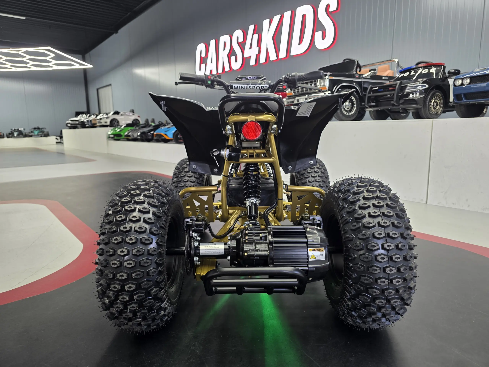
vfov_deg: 58.9
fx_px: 325
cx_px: 244
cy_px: 184
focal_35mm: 23
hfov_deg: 73.9
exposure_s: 1/100
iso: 100
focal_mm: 6.3
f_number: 1.7
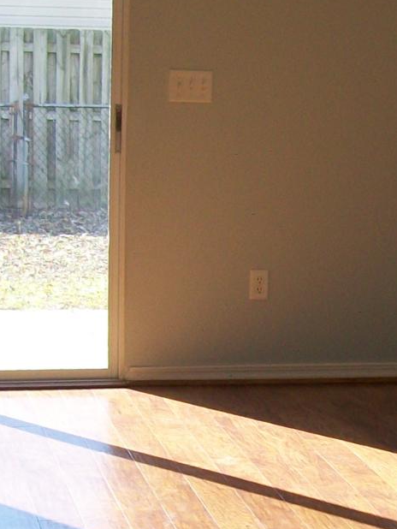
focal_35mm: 110
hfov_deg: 13.3
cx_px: 380
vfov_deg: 17.7
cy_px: 449
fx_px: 1681
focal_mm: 6.1
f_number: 2.7
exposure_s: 1/125
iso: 64
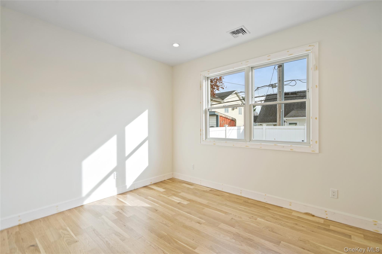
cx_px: 191
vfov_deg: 73.7
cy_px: 127
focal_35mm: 16
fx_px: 170
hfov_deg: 96.7
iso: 64
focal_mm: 16
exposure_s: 1/10
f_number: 5
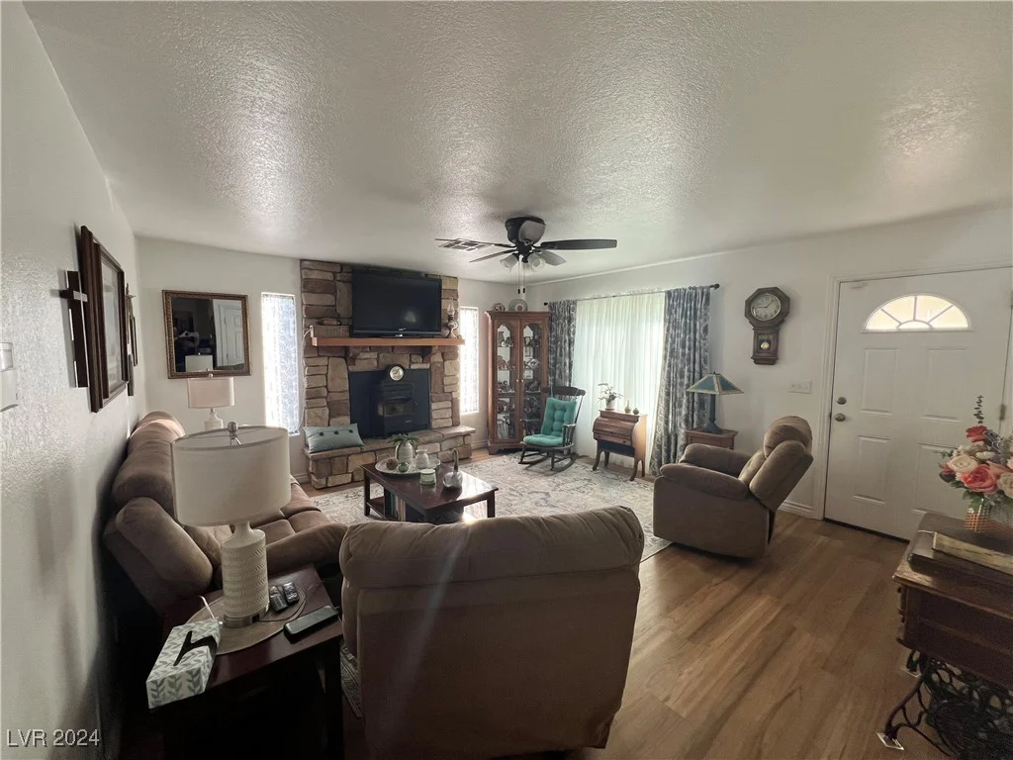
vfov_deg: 89.9
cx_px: 506
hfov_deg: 106.2
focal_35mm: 13
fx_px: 380
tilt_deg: -5.7
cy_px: 380
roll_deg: +0.0
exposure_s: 1/99
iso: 64
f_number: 1.8
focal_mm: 1.57
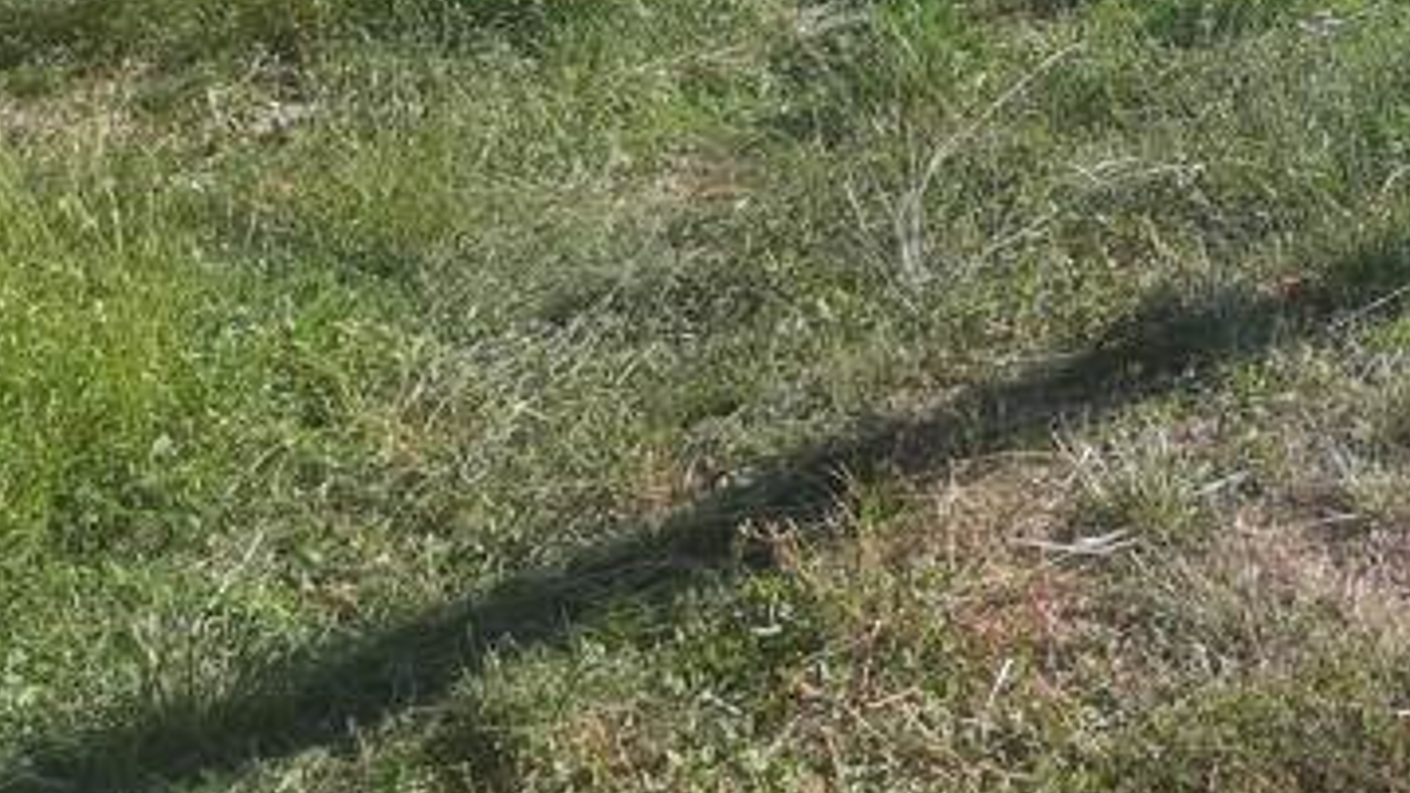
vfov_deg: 17.5
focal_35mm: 63
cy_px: -326
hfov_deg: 31.2
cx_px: 1361
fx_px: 2356
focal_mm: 3.93
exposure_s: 1/1381
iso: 40
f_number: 1.7
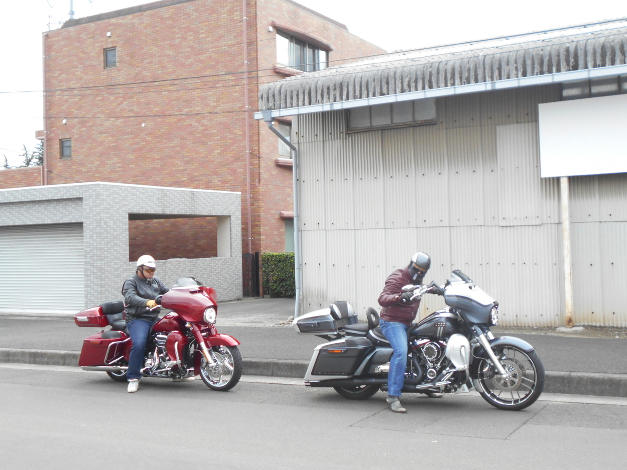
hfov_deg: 42.9
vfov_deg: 32.9
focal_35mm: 44
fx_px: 797
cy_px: 235
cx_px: 314
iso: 160
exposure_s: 1/250
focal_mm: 7.7
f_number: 4.2
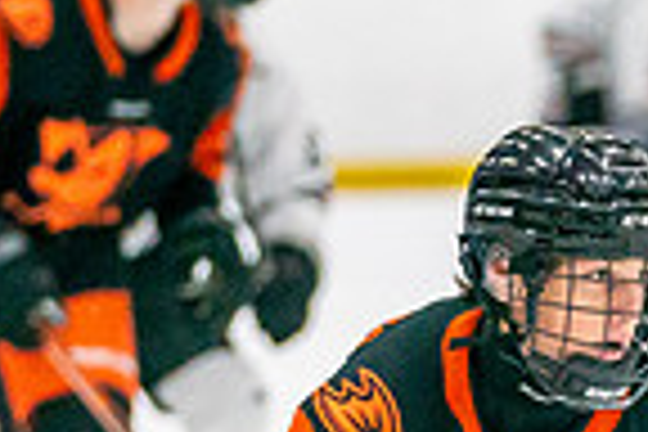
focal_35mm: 683
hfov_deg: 3.0
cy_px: 581
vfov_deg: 2.0
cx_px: 490
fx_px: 12293
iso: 3200
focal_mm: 137
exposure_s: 1/1250
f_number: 2.8
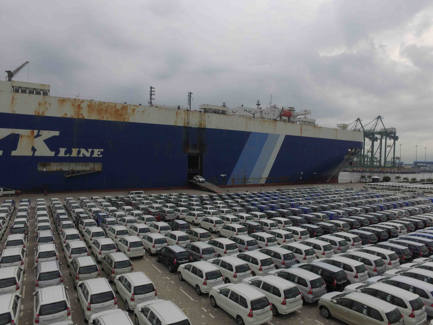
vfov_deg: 66.0
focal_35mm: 20
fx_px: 250
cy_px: 162
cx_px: 216
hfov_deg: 81.7
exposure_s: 1/219
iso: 100
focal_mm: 3.61
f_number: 2.8
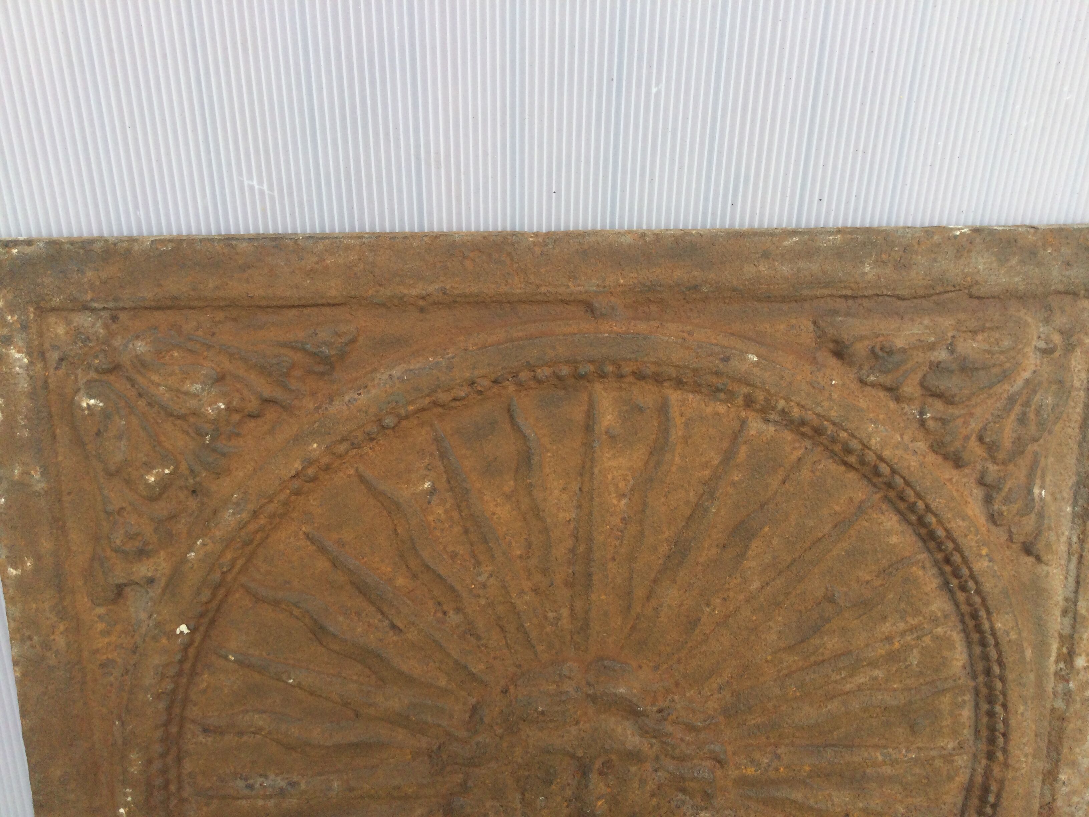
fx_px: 975
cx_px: 544
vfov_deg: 45.4
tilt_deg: -26.9
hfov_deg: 58.4
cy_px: 408
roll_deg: -2.6
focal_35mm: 31
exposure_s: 1/335
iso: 25
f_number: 2.4
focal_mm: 3.3
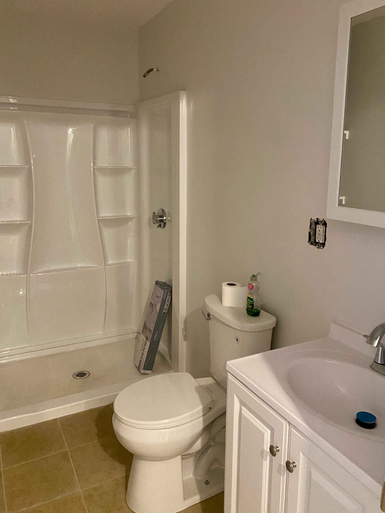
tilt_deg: -8.4
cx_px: 199
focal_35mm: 28
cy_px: 237
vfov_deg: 63.4
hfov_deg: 49.7
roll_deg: -0.4
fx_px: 415
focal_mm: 4.25
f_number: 1.8
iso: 500
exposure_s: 1/42
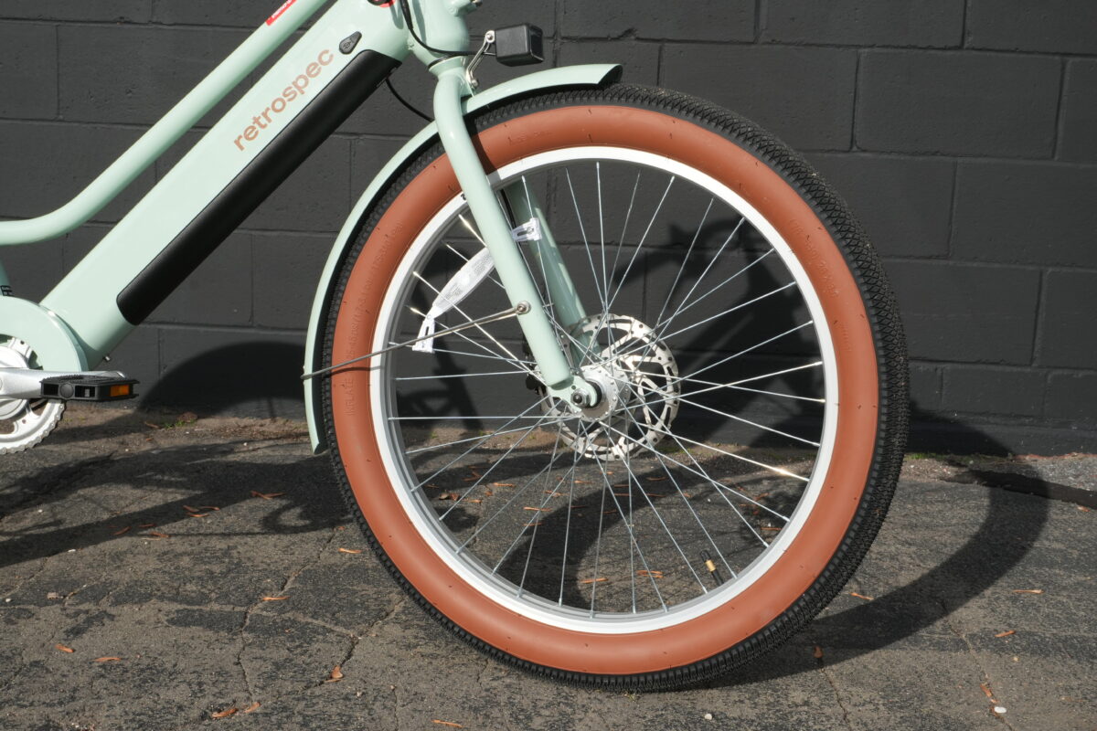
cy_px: 366
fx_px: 1417
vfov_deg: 28.9
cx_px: 548
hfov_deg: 42.3
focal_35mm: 46
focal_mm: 31
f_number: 16
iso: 320
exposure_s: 1/100
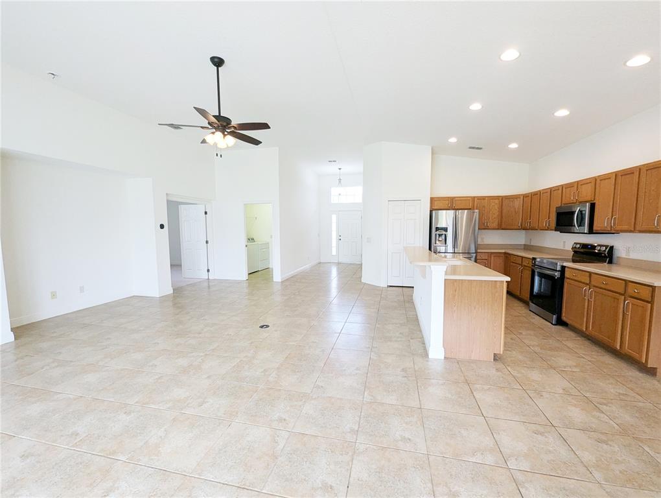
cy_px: 249
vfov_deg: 90.1
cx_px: 330
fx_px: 249
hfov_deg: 106.1
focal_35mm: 13
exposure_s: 1/120
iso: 97
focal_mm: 1.95
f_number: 2.2
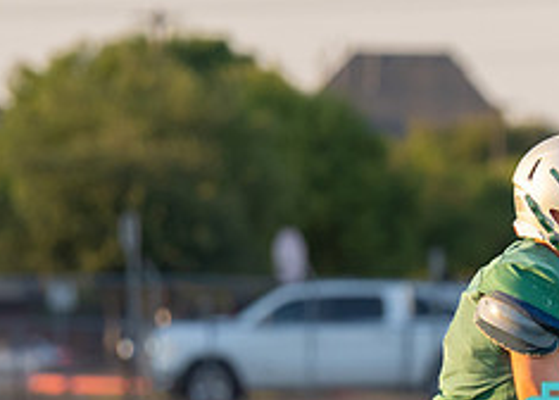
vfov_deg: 2.3
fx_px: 10132
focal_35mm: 638
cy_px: 472
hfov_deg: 3.2
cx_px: 763
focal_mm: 139
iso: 320
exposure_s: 1/1600
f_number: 2.8
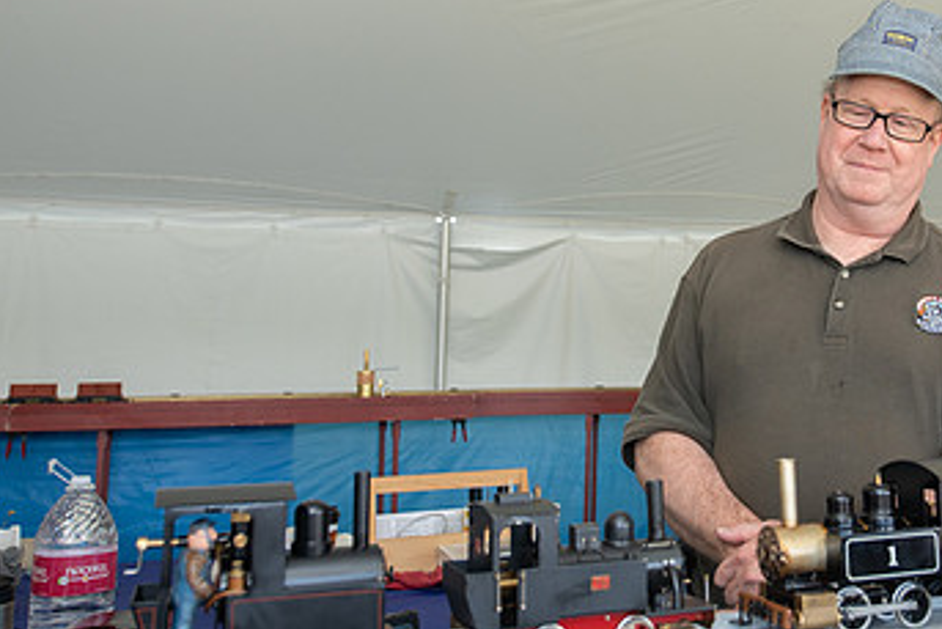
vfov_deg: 28.9
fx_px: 1204
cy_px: 173
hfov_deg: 41.4
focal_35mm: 46
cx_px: 713
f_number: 5
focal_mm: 24
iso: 160
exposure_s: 1/200
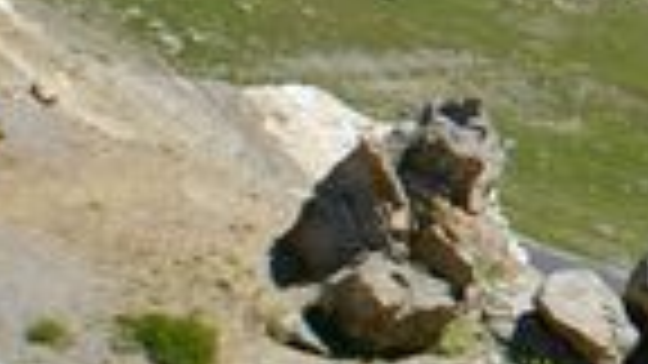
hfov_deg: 7.8
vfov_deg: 4.6
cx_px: 1624
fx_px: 4382
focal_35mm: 255
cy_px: -544
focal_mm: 30
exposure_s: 1/320
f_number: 9
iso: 100
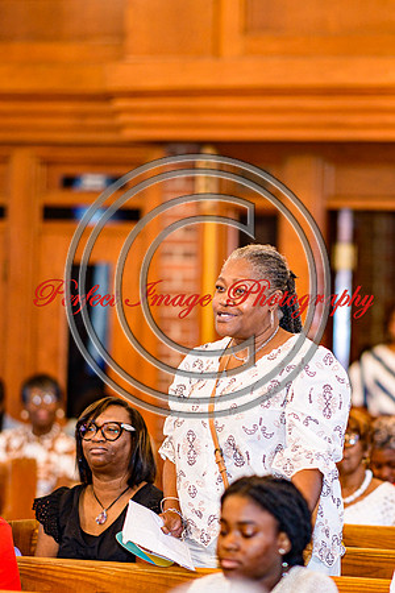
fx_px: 3100
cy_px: 339
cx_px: 297
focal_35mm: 188
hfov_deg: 7.3
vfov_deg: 10.9
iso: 400
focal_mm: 105
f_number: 1.4
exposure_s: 1/100
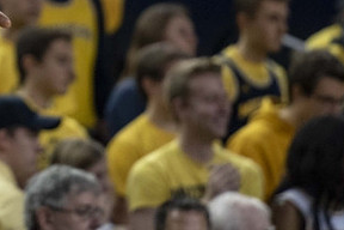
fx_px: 7902
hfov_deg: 2.5
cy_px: -27
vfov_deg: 1.7
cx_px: -70
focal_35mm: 827
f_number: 2.8
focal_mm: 200
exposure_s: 1/1000
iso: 1000
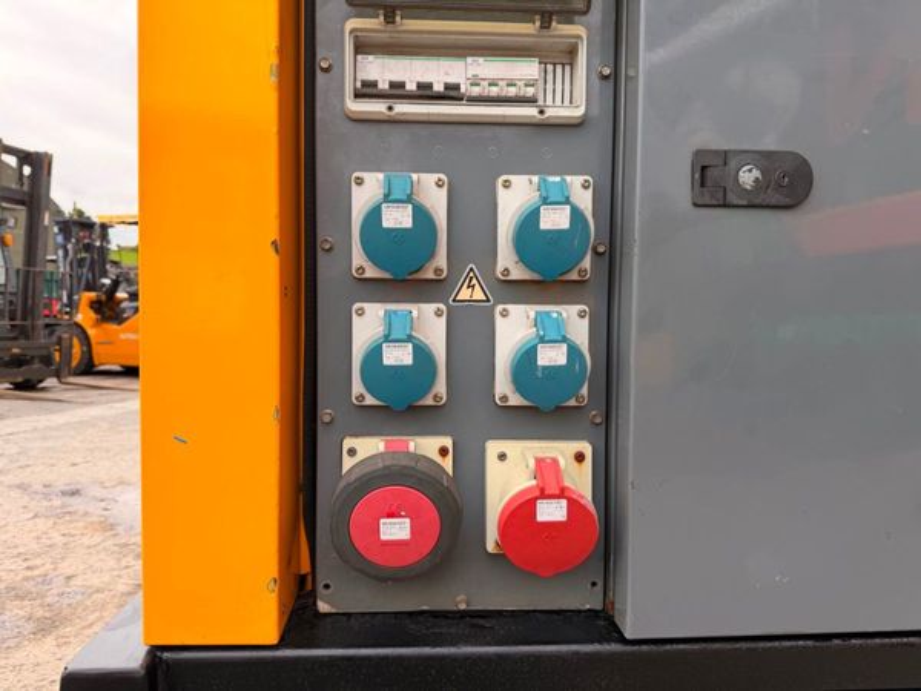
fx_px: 639
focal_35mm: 24
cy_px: 346
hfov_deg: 71.6
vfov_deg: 56.8
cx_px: 460
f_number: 1.78
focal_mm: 6.76
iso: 100
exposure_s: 1/1437
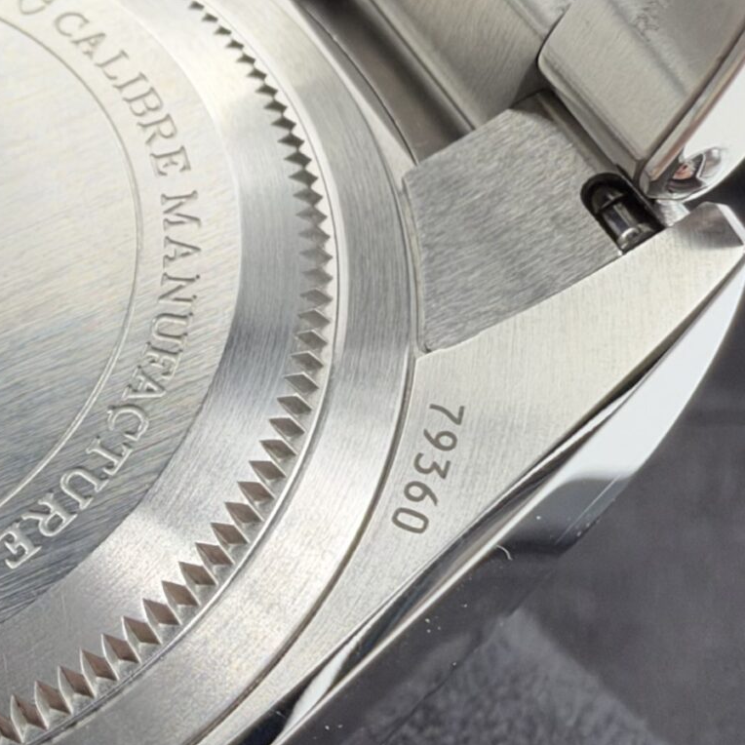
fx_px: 1802
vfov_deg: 23.2
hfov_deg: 21.8
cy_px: 545
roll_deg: -8.7
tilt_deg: -41.2
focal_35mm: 74
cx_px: -121
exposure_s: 1/121
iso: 64
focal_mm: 2.22
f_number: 2.2
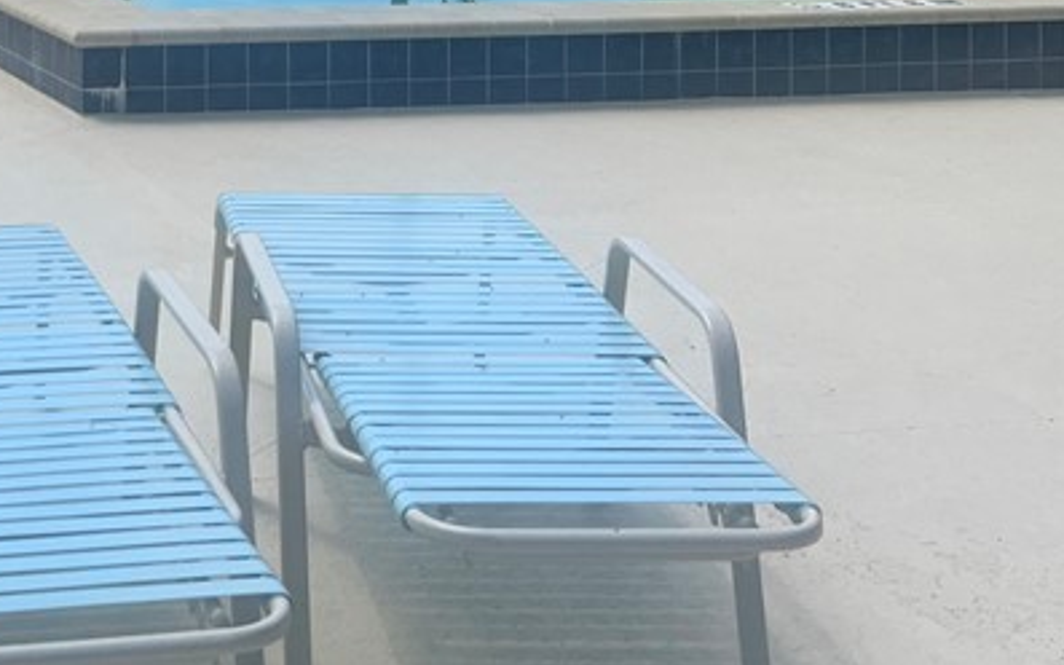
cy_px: -295
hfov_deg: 27.6
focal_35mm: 71
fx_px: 2059
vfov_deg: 16.8
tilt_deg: -0.5
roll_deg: -0.2
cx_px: 46
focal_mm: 5.7
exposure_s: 1/6211
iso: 50
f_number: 1.5
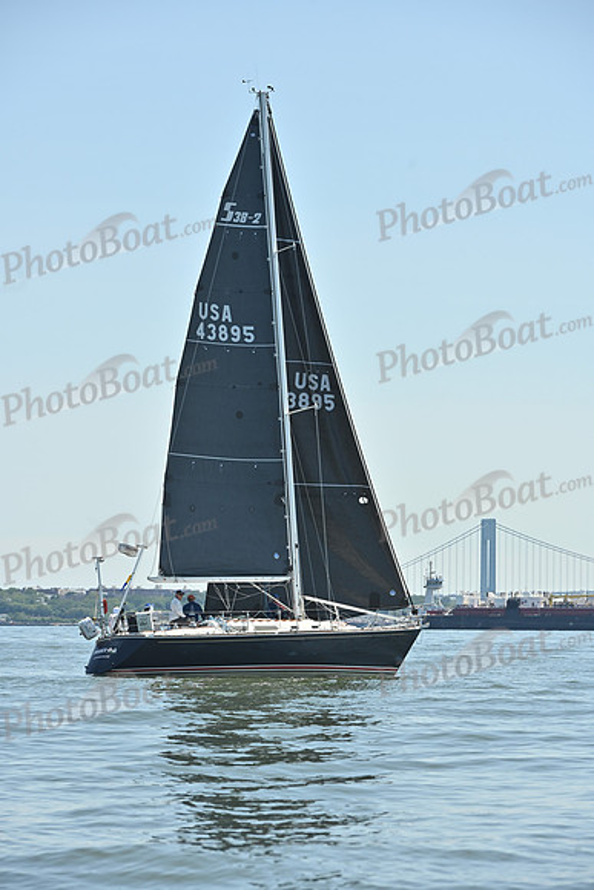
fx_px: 3957
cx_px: 297
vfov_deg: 12.8
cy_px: 445
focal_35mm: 160
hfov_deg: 8.6
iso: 320
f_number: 9
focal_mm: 160
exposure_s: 1/1000
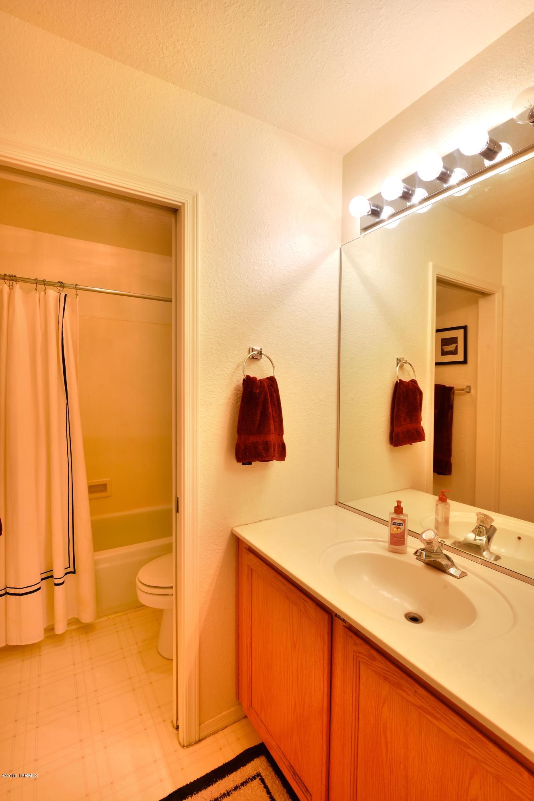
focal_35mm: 16
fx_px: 356
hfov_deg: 73.8
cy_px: 400
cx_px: 267
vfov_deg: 96.7
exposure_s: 1/2.5
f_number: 13
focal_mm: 16
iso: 100
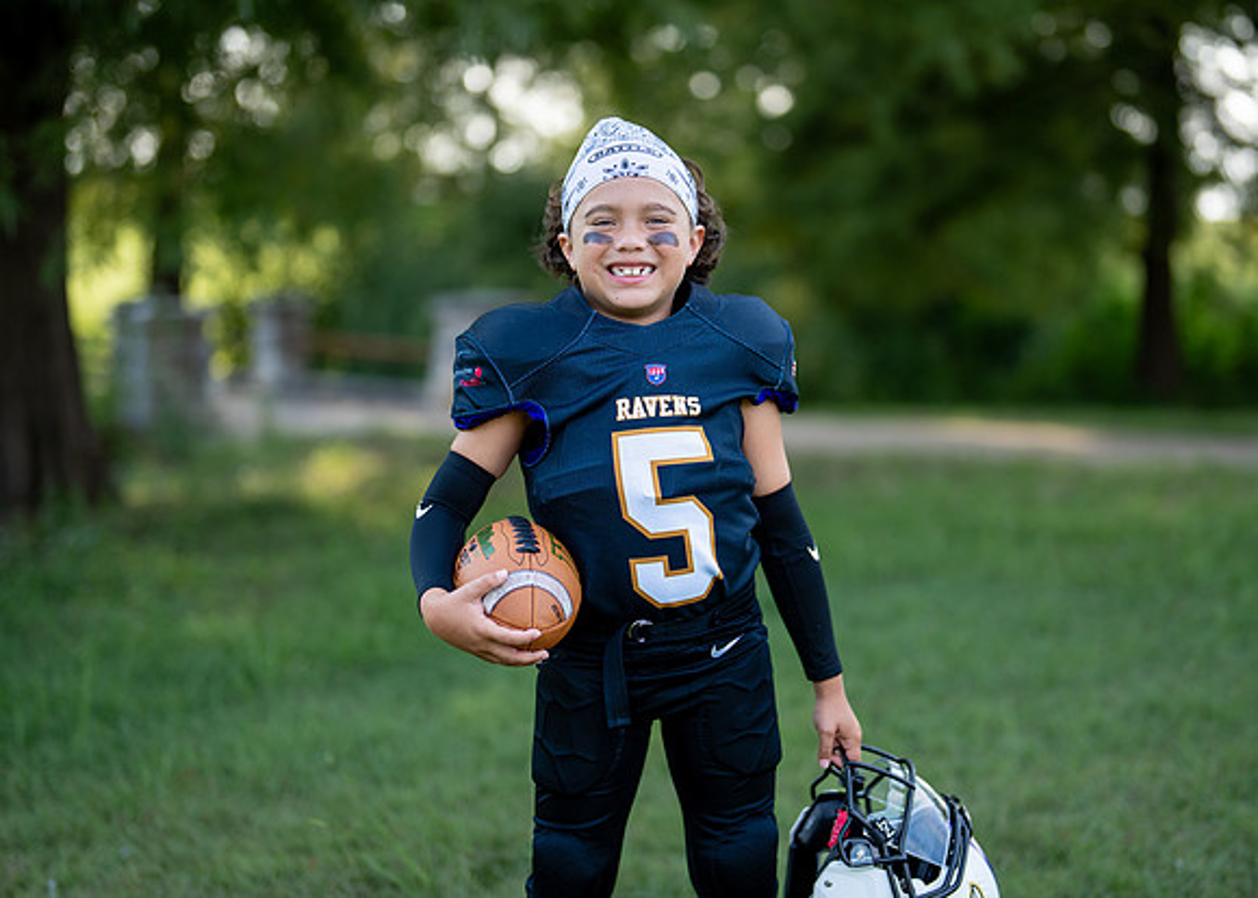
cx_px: 673
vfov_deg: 22.1
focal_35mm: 64
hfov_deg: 30.6
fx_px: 2300
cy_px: 424
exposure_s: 1/1250
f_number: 1.2
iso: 100
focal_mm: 50
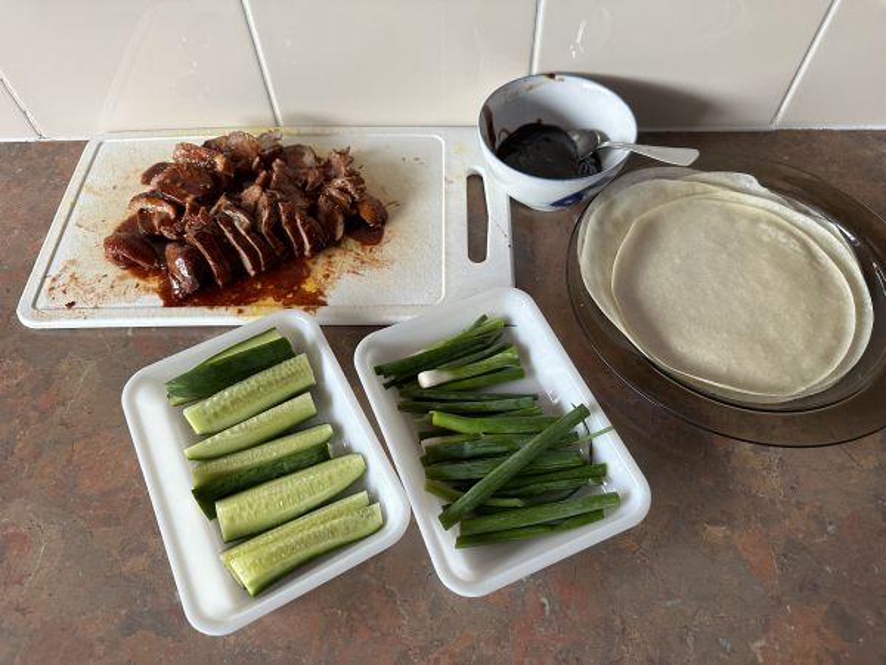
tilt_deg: -58.8
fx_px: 614
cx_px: 443
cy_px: 332
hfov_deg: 71.6
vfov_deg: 56.8
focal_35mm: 24
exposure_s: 1/116
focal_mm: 6.86
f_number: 1.78
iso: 250
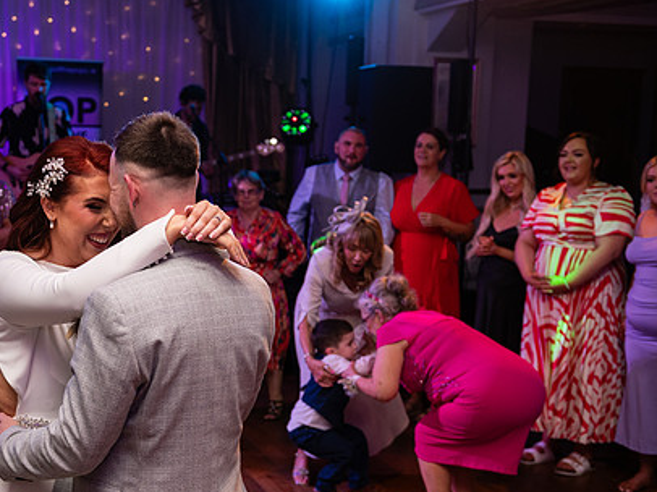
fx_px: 1043
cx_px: 197
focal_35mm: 55
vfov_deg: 26.5
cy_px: 286
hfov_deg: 34.5
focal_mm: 40
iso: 500
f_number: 3.5
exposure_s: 1/160
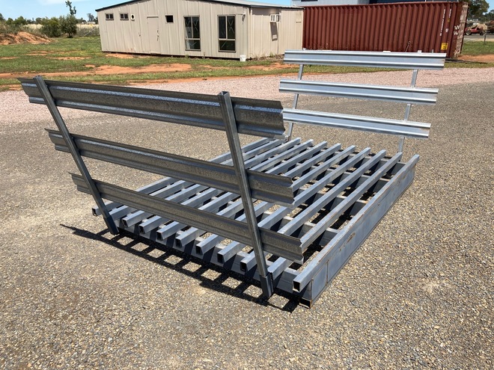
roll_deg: -0.6
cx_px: 247
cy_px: 185
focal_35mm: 28
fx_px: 400
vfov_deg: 49.7
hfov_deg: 63.4
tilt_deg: -20.8
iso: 20
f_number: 1.8
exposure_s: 1/1779
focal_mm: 3.99
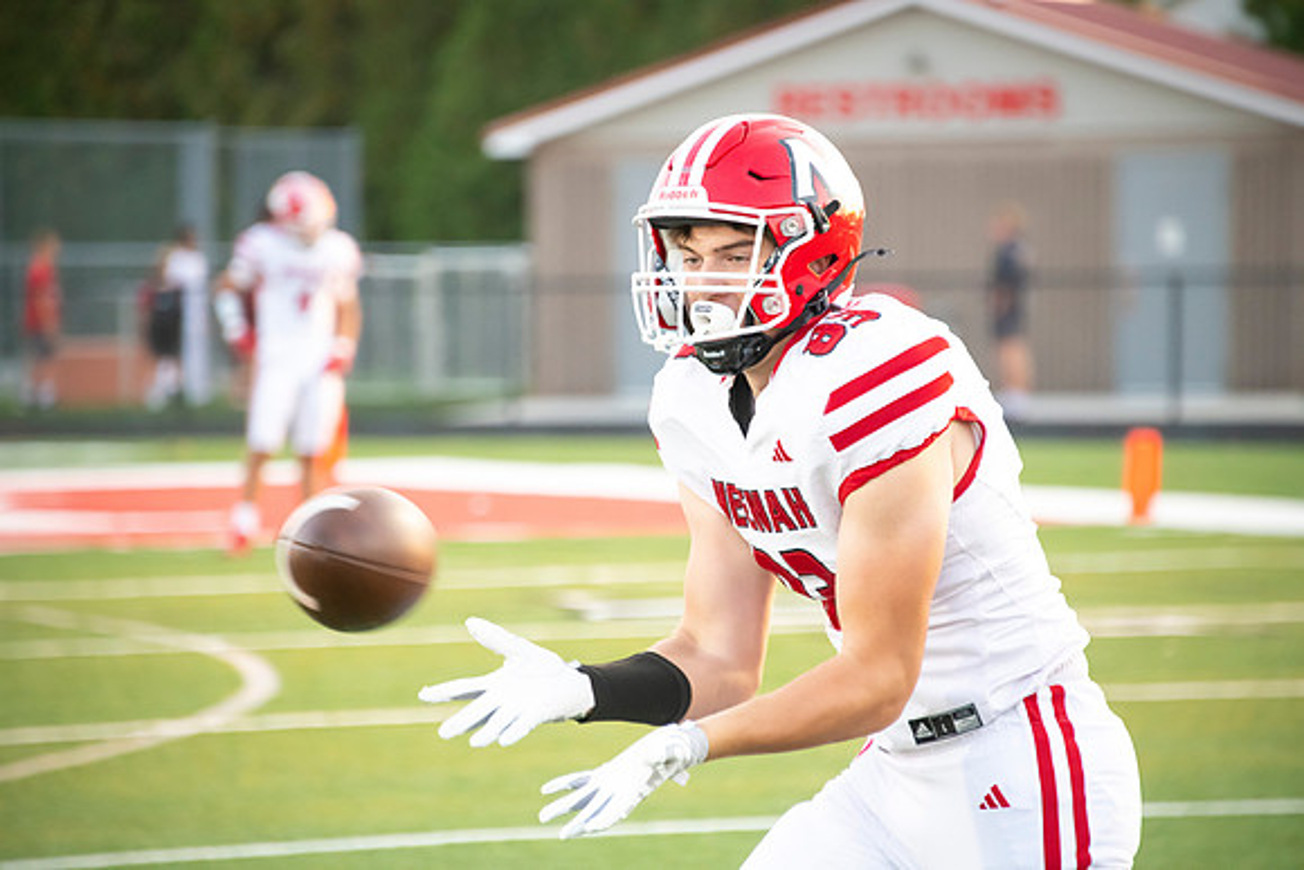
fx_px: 9057
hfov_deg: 8.2
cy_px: 435
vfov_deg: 5.5
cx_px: 652
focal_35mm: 250
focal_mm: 250
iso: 4000
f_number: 5.6
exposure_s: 1/640
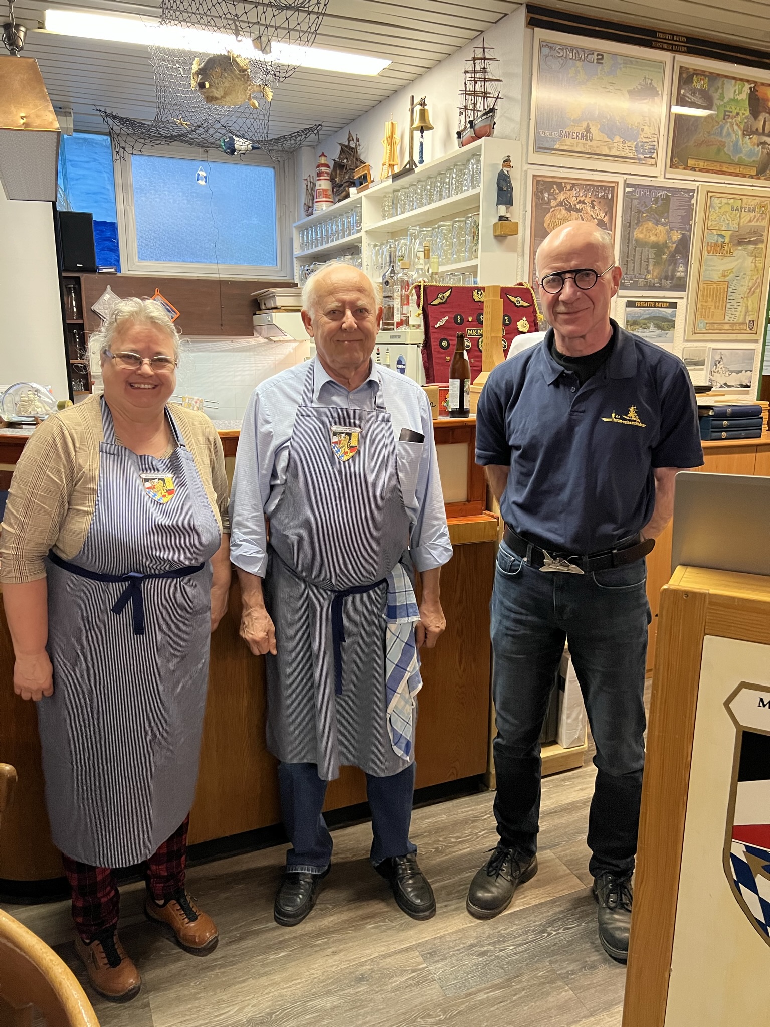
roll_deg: +0.2
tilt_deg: -12.2
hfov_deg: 53.1
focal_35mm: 26
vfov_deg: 67.3
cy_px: 514
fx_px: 771
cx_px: 385
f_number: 1.5
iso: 400
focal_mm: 5.7
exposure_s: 1/50
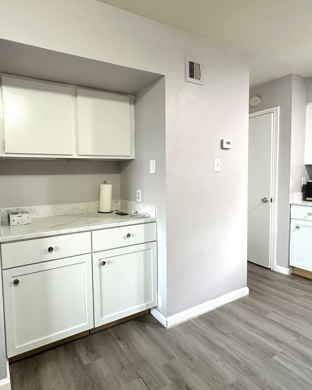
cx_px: 108
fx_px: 219
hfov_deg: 69.1
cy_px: 190
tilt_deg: -3.1
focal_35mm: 19
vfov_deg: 83.3
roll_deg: +1.3
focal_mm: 2.22
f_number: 2.2
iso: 320
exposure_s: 1/60
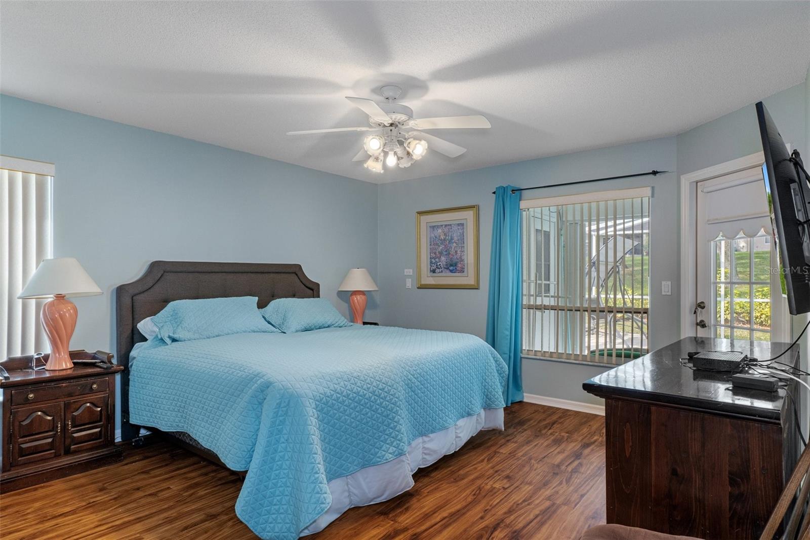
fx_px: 439
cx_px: 405
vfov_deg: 63.2
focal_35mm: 20
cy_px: 270
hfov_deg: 85.4
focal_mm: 13
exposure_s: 1/1.43
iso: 320
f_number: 8
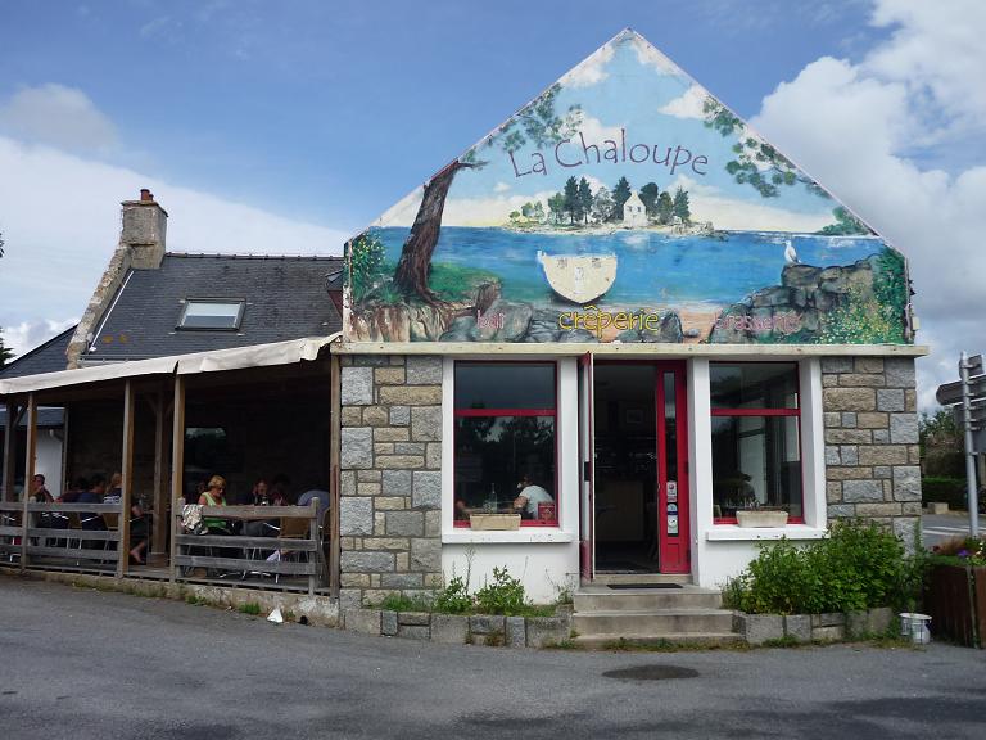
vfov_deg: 42.9
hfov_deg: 55.4
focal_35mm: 33
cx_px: 493
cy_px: 370
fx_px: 940
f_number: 8
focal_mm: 5.5
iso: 80
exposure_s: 1/250
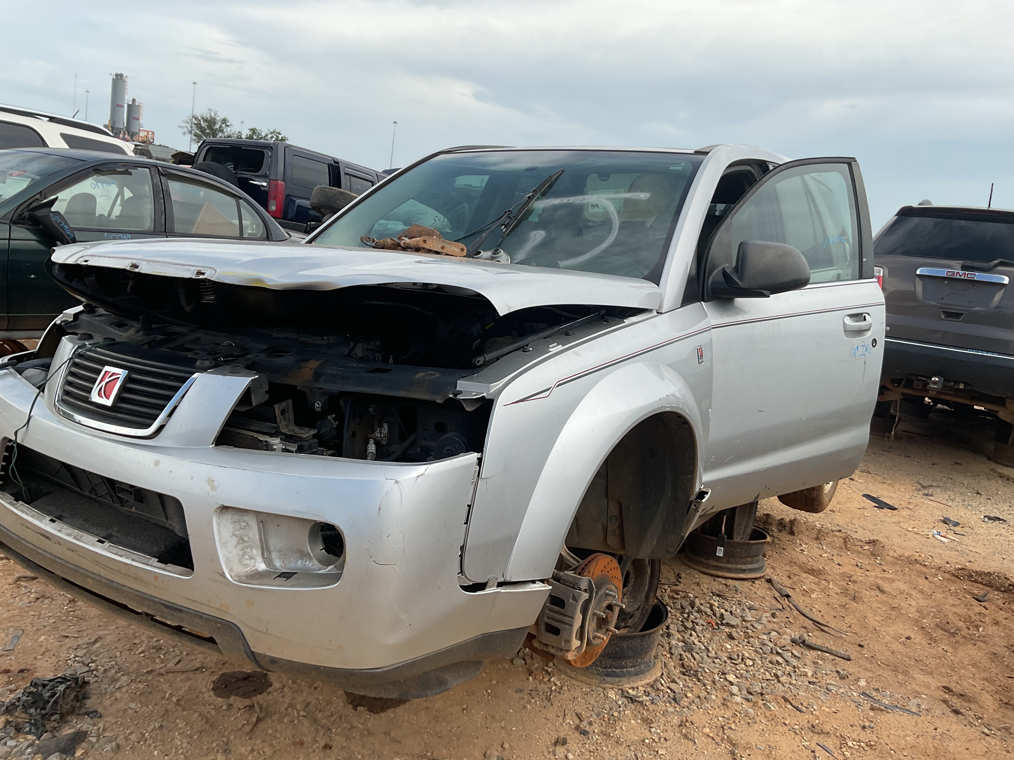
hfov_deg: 61.7
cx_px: 507
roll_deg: -7.4
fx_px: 849
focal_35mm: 29
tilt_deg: -11.2
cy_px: 380
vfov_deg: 48.2
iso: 16
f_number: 1.8
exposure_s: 1/1342
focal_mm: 3
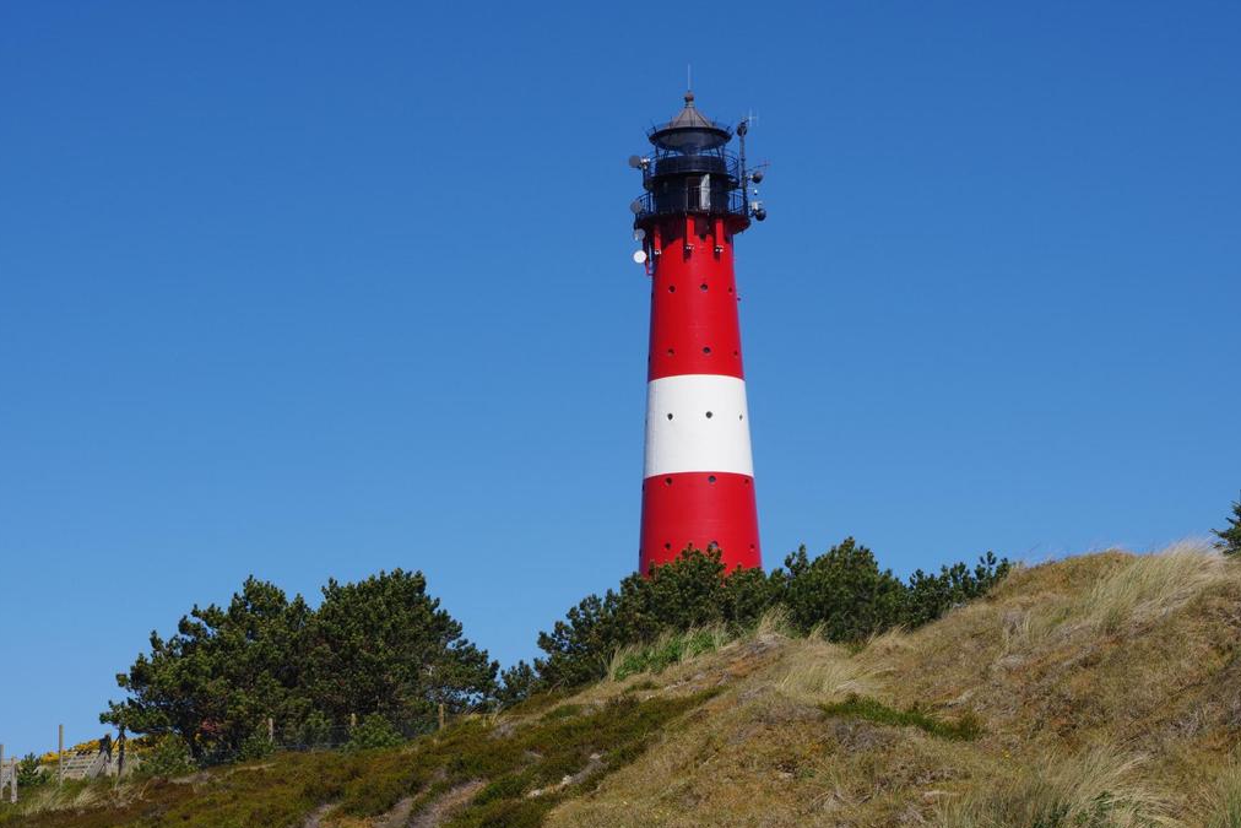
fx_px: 2861
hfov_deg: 24.5
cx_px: 619
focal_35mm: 83
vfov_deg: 16.5
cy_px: 418
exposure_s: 1/200
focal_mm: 55
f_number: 14
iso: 200
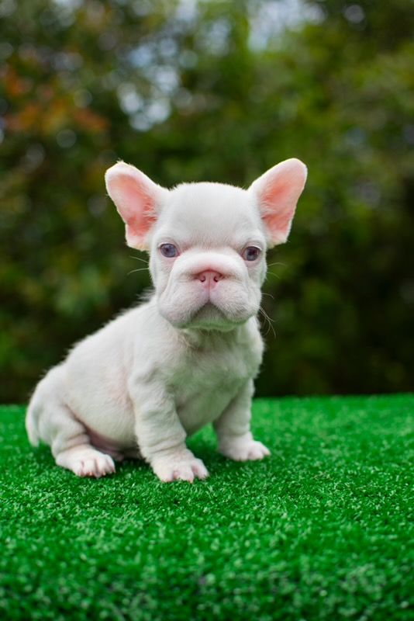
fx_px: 905
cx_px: 207
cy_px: 310
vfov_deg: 37.8
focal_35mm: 52
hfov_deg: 25.8
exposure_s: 1/1600
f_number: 2.5
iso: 100
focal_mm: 35
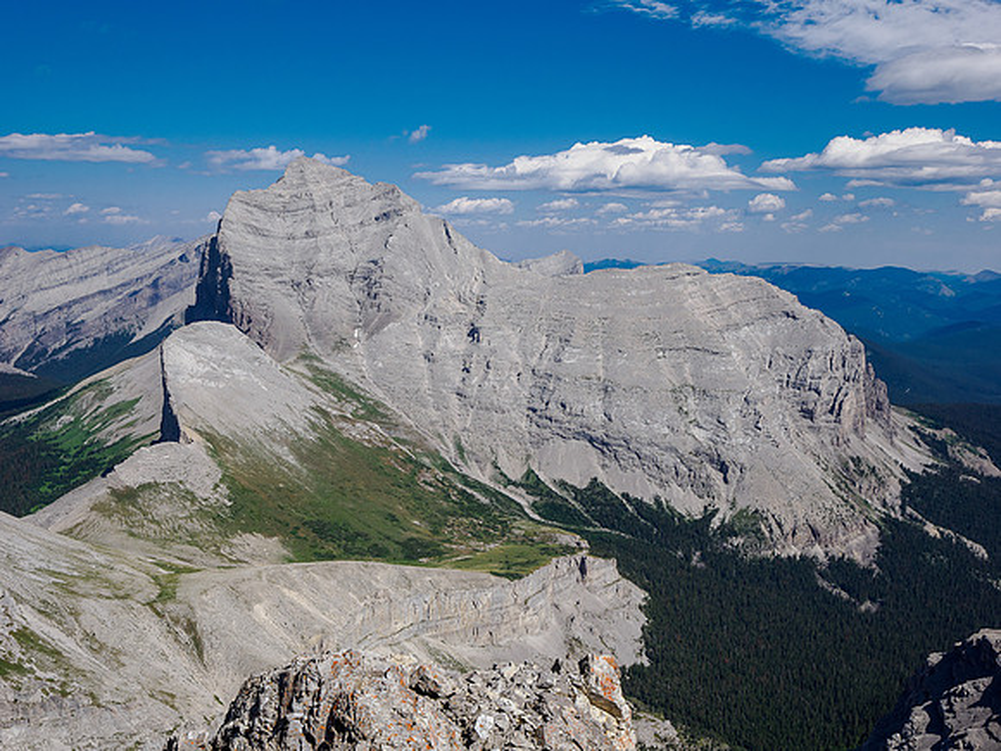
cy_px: 376
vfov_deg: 39.7
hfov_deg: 51.4
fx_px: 1041
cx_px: 500
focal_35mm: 36
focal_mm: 18
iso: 200
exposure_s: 1/640
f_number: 8
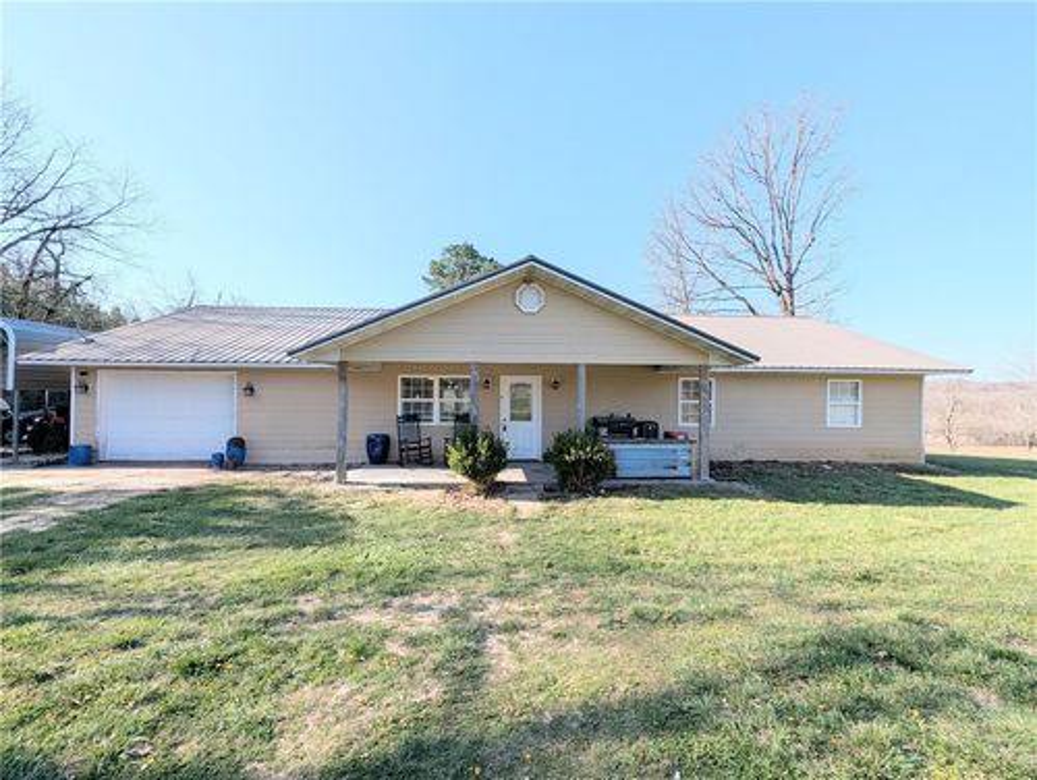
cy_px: 390
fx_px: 390
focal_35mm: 13
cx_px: 518
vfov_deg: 90.0
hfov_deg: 106.1
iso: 48
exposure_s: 1/1188
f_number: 2.2
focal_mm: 1.95
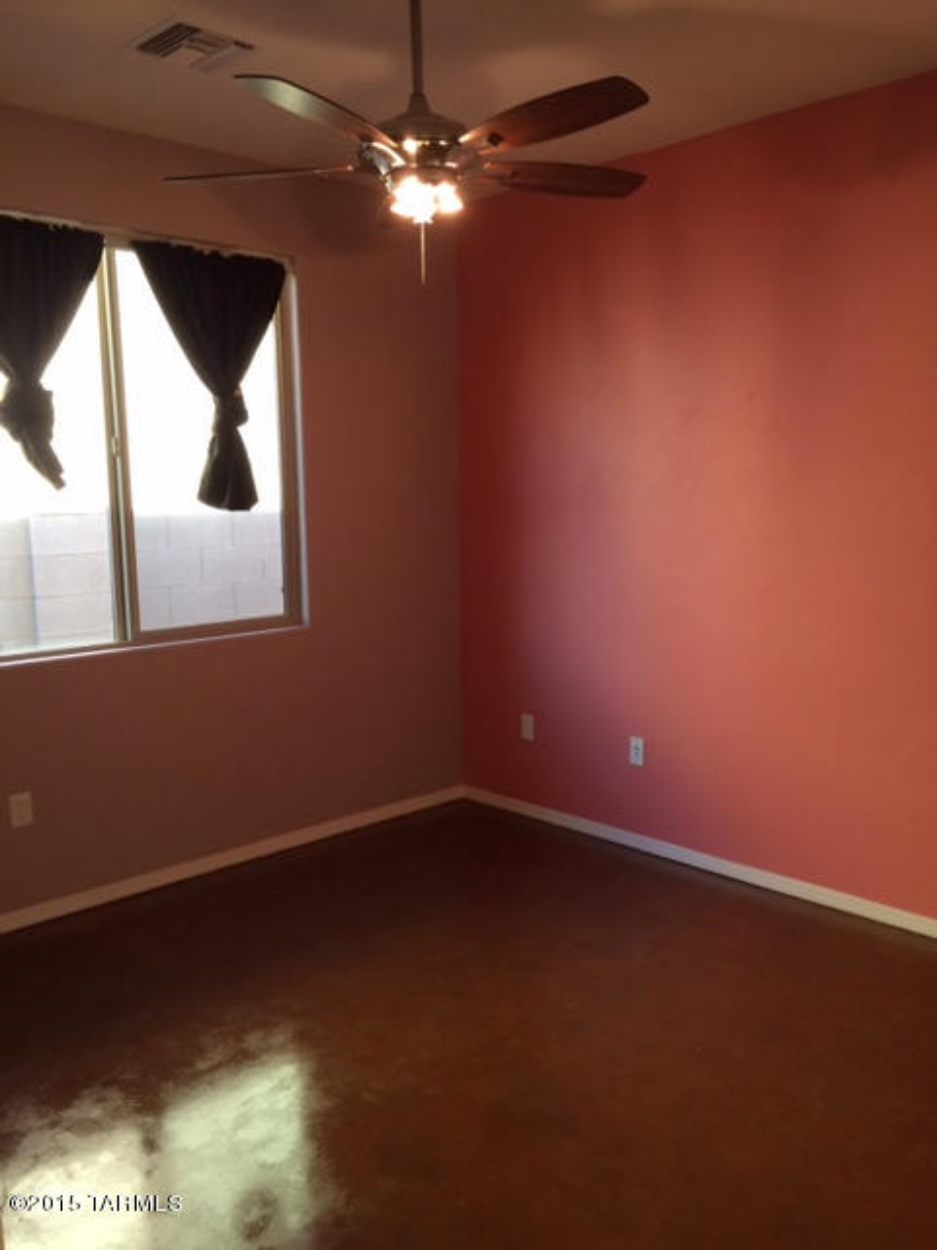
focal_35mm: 29
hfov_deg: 48.2
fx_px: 1047
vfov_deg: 61.7
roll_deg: +1.5
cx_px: 468
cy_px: 625
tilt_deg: -9.3
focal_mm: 4.15
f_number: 2.2
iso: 100
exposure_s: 1/30
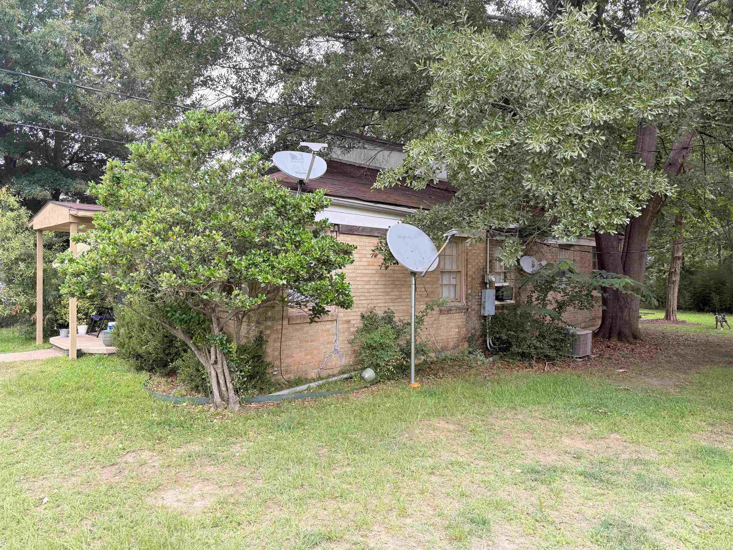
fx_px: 508
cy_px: 275
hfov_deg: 71.6
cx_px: 366
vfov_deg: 56.8
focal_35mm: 24
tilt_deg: -0.2
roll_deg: -1.3
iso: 100
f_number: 1.78
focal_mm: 6.76
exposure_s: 1/242
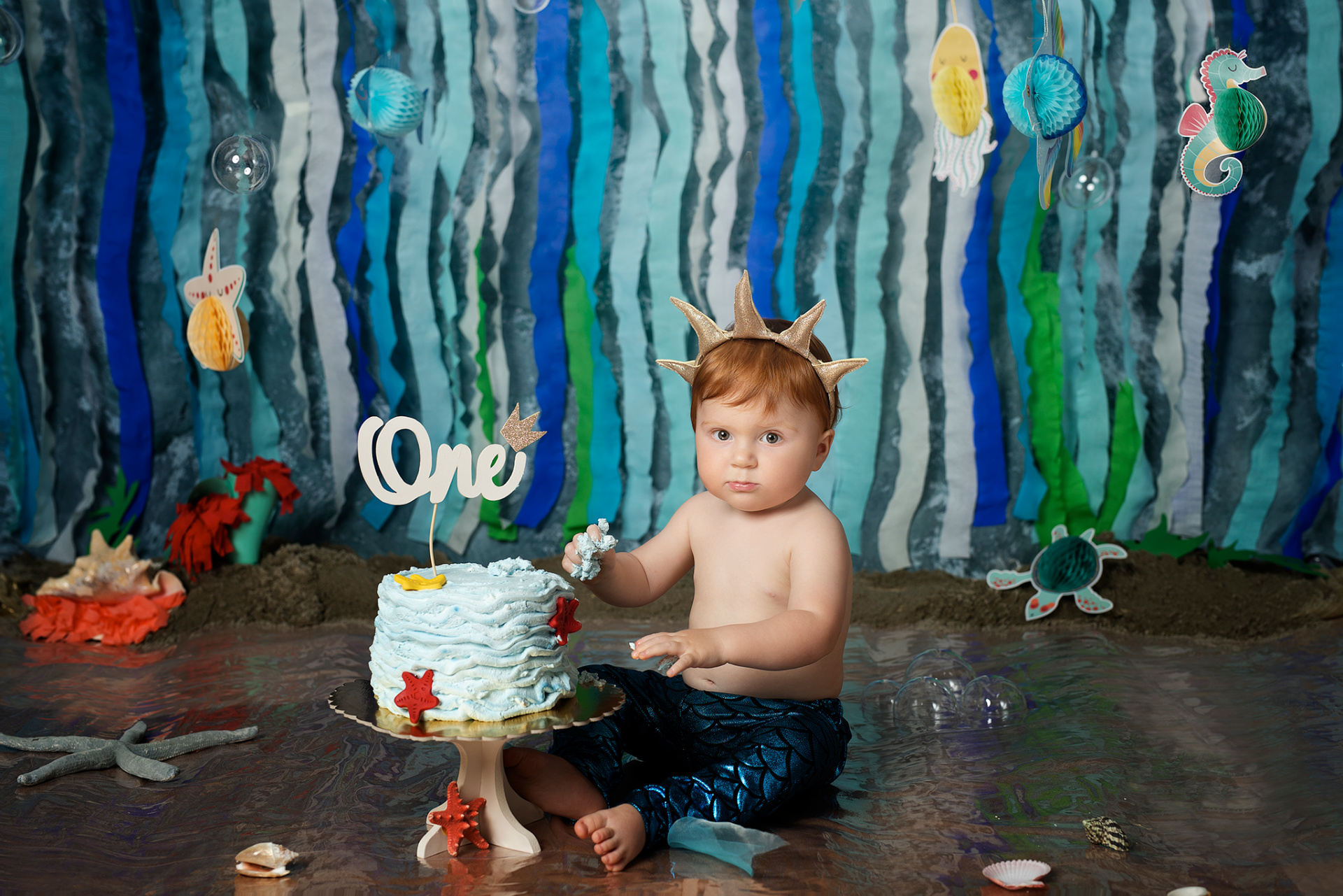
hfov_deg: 39.6
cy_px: 448
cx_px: 672
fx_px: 1866
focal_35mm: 50
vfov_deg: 27.0
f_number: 4.5
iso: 100
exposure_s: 1/200
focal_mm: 50
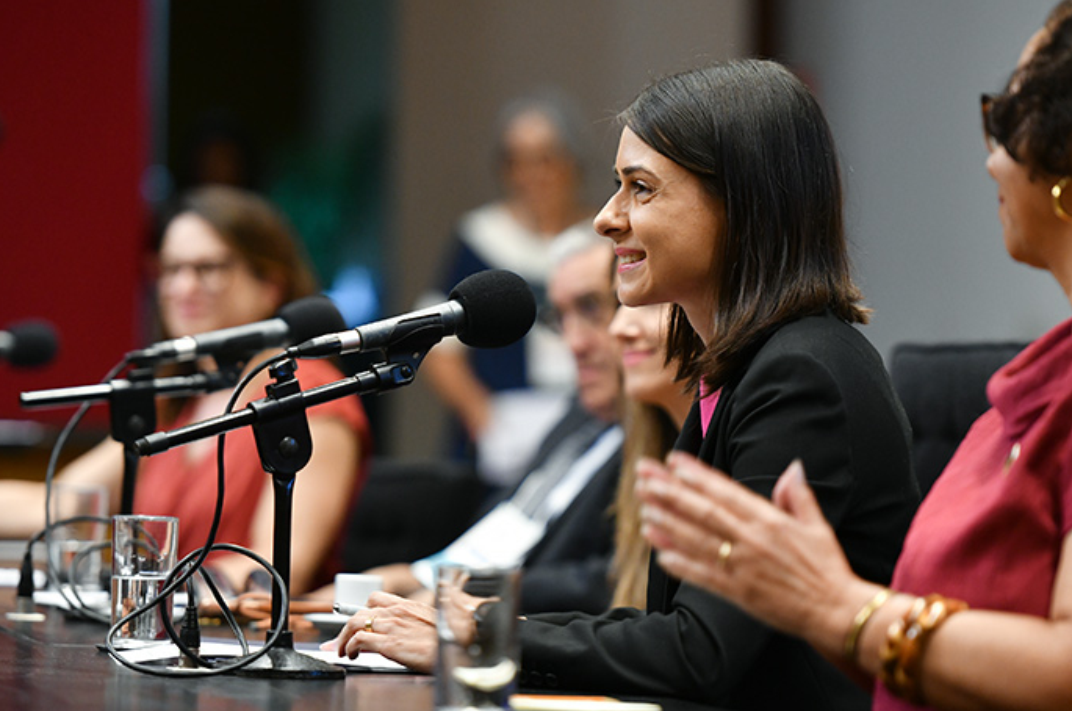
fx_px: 5974
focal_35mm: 201
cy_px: 370
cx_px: 551
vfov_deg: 6.8
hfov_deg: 10.3
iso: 2000
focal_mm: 160
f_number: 2.8
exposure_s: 1/160
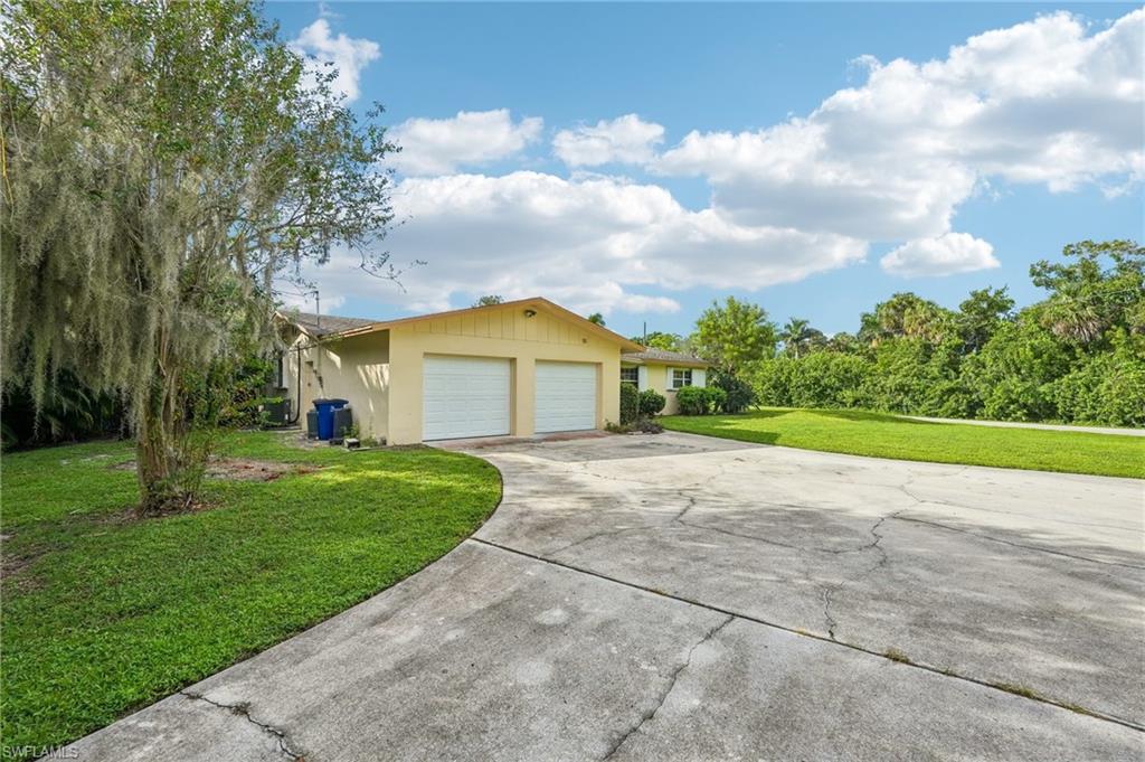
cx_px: 572
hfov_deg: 95.0
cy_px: 381
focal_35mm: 16
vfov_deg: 72.0
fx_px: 524
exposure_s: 1/1000
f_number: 8
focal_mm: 16.5
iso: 400
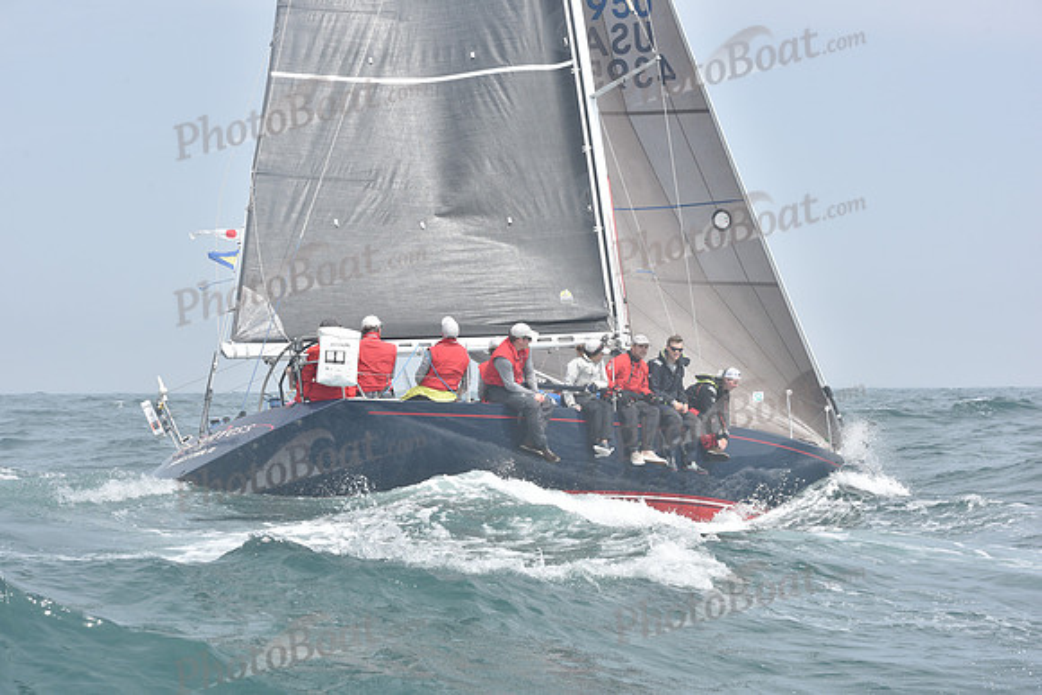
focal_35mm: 70
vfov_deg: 19.5
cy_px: 348
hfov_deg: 28.8
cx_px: 521
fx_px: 2026
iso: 320
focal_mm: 70
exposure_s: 1/800
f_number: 10
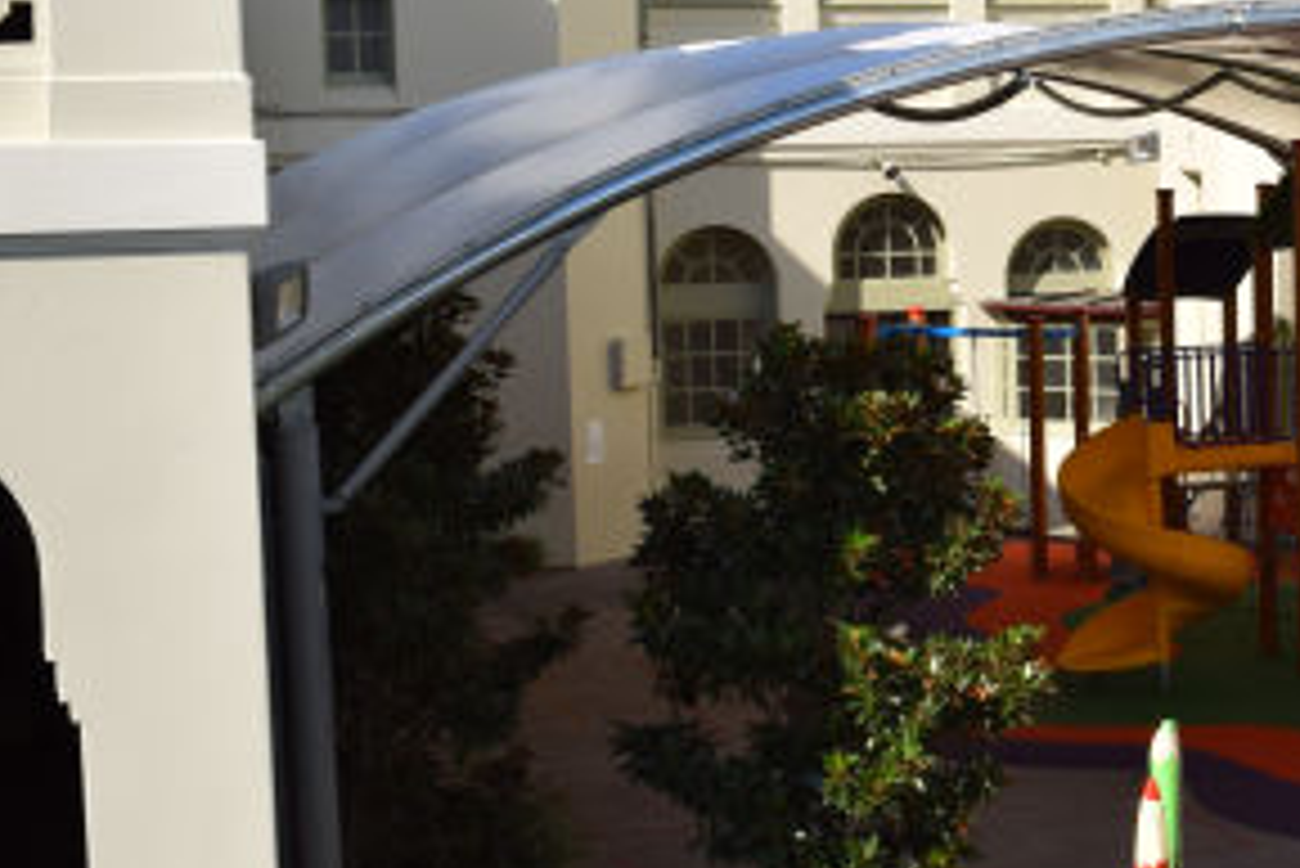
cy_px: 427
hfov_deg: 20.5
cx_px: 1471
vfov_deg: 14.5
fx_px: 3402
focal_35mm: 94
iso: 100
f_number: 11
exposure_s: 1/200
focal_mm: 27
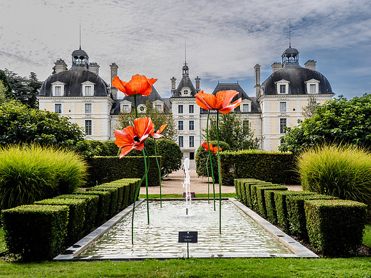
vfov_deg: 35.1
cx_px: 186
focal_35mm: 41
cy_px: 139
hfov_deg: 45.7
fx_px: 441
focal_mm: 38
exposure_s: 1/1250
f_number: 5.6
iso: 250
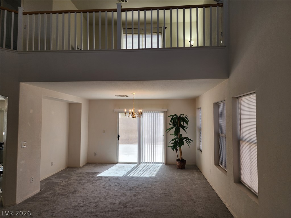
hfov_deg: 73.9
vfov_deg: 58.9
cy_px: 109
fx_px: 193
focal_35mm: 23
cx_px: 146
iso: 50
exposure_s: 1/120
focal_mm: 6.4
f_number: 1.8
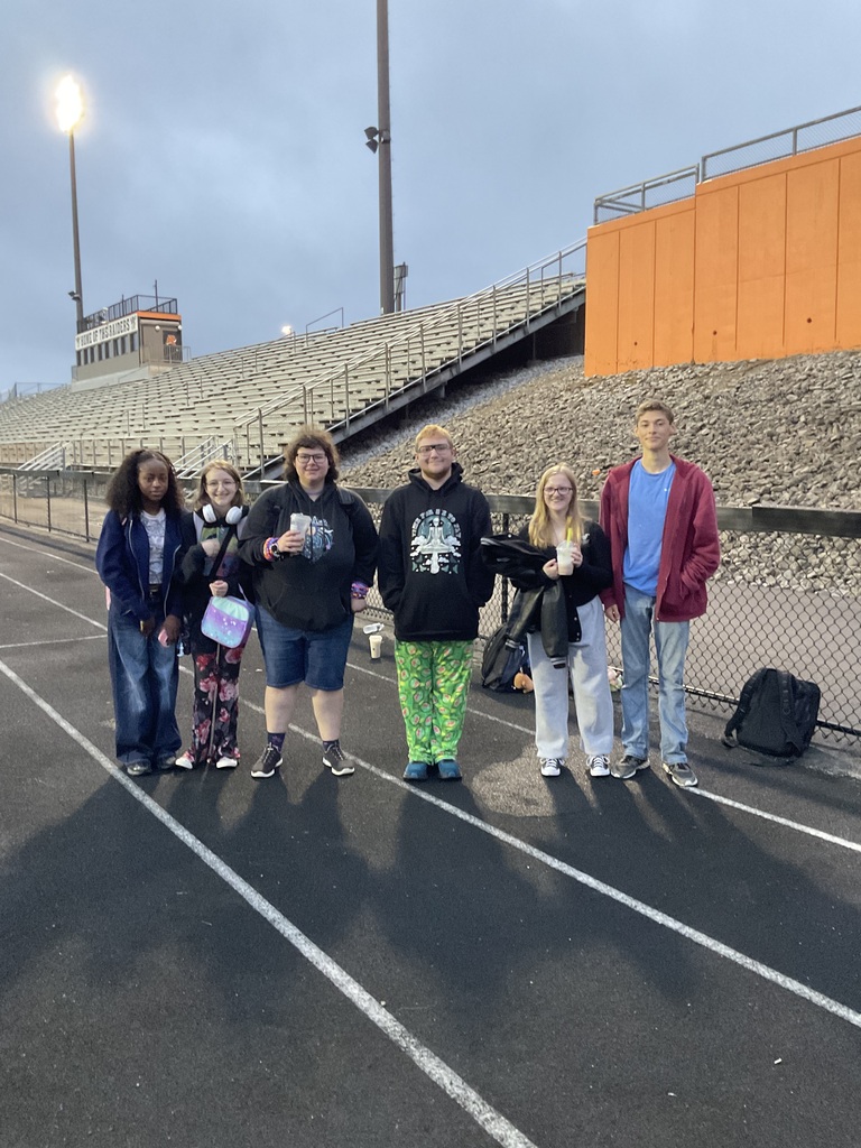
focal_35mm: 29
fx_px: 962
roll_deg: -1.7
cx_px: 430
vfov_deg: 61.7
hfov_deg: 48.2
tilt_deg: -7.0
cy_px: 574
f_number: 1.8
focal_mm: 3
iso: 320
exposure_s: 1/30
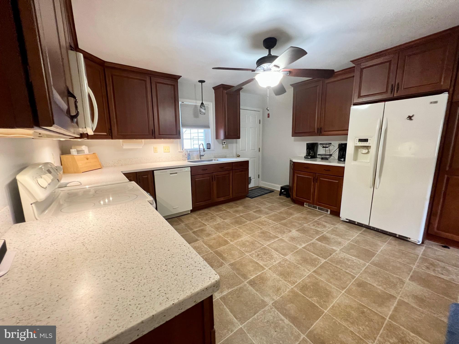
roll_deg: +1.1
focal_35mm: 13
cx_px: 230
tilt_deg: -8.5
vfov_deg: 89.9
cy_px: 172
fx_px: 172
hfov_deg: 106.2
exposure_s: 1/60
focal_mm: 1.57
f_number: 1.8
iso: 500
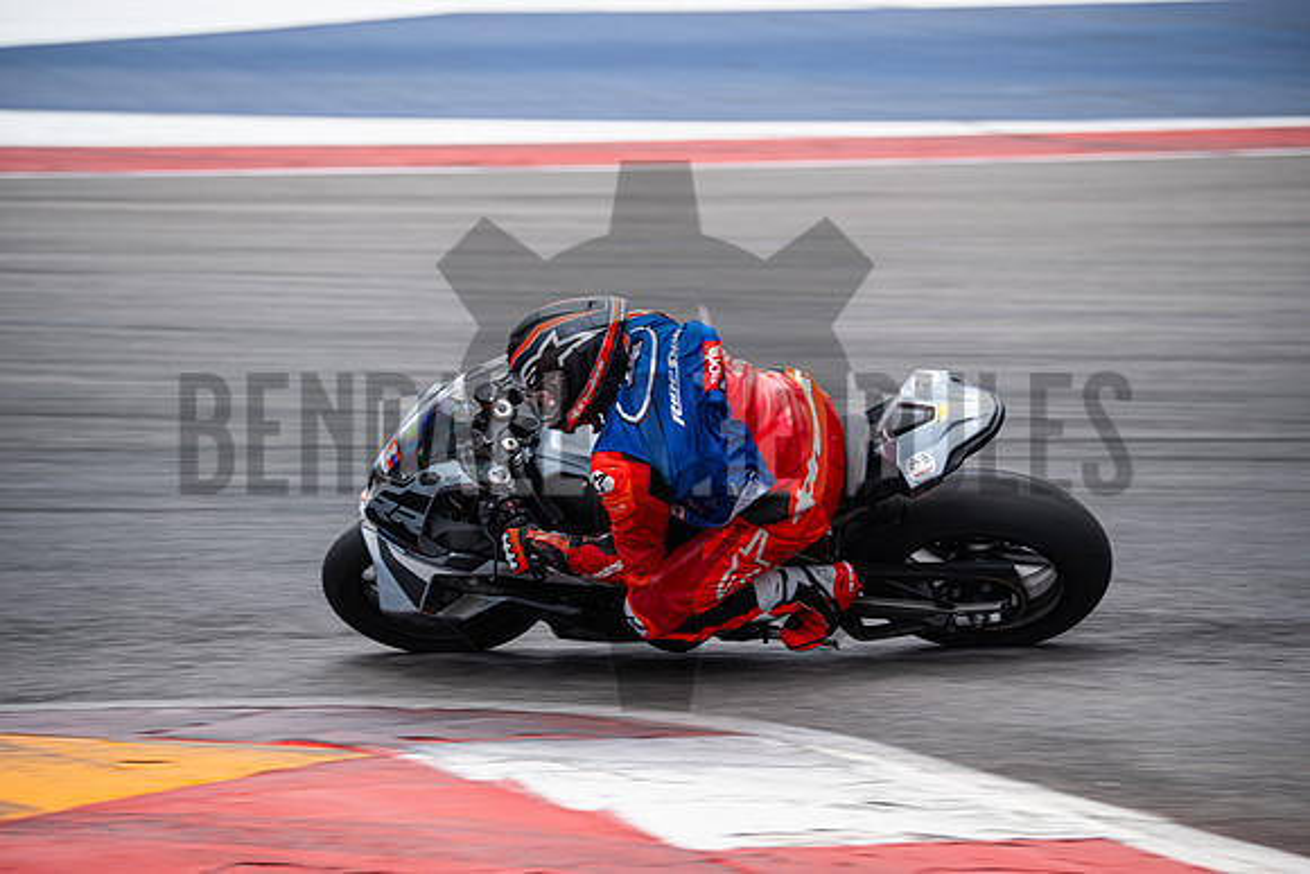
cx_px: 655
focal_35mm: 210
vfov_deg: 6.5
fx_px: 7643
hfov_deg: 9.8
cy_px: 437
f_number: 4
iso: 160
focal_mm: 140
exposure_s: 1/250
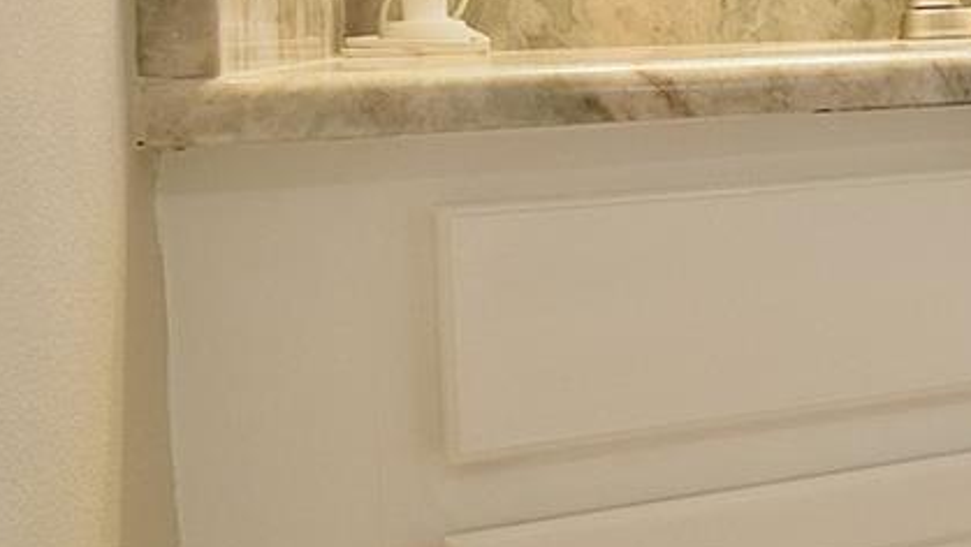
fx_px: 1545
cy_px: 70
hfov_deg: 22.9
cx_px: 1669
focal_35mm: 60
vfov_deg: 19.7
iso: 1600
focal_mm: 10
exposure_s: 1/25
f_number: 8
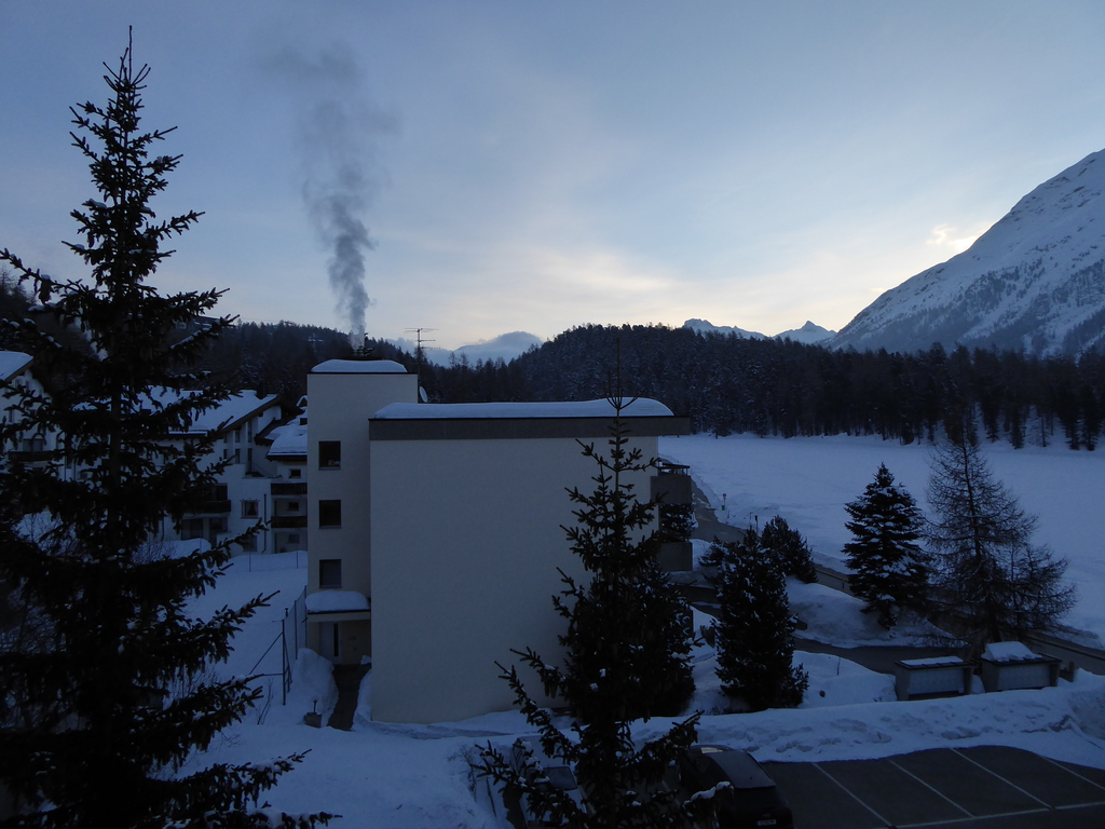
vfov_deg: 54.9
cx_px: 552
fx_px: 798
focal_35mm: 25
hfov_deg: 69.4
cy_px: 414
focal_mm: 4.3
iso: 125
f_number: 3.3
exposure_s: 1/500
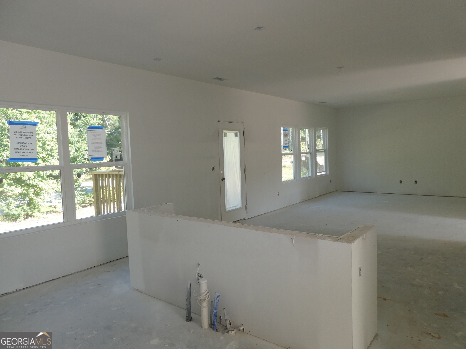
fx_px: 323
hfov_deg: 71.6
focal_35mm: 24
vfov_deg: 56.8
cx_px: 233
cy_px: 174
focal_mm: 4.3
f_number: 3.3
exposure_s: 1/60
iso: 100
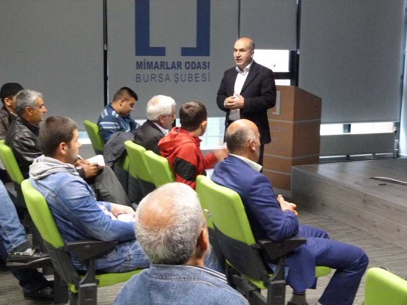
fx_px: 635
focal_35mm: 54
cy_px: 152
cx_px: 204
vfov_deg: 27.0
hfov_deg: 35.5
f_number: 3.2
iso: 800
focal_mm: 9.7
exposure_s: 1/20
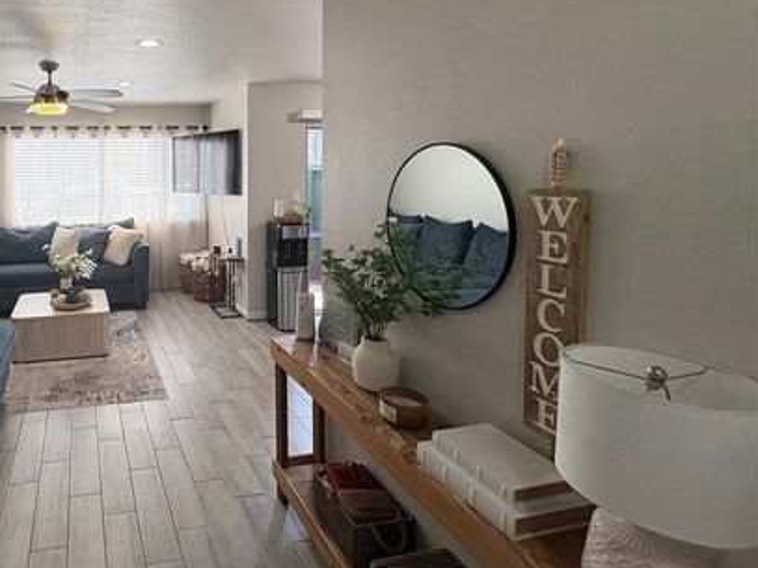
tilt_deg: -2.7
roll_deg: +1.3
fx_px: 482
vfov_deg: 59.9
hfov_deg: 69.8
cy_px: 197
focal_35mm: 22
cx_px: 164
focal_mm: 2.22
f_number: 2.2
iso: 250
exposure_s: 1/120
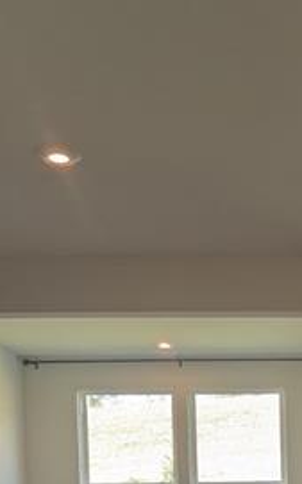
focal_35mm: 64
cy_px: 572
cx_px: 338
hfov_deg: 19.4
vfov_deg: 28.2
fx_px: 844
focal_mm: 2.35
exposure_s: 1/120
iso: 48
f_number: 2.2
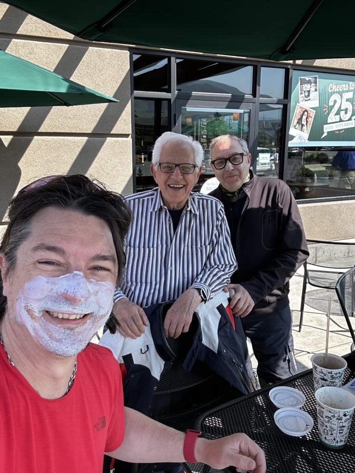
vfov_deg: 60.0
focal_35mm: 30
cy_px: 236
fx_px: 410
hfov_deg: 46.8
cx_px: 178
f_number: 1.9
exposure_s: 1/358
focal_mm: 2.69
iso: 25
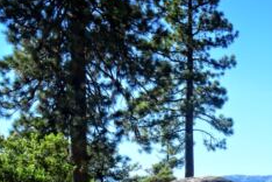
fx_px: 620
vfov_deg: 15.9
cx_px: 306
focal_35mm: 82
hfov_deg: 23.2
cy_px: 233
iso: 200
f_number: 16
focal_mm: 20
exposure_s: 1/80
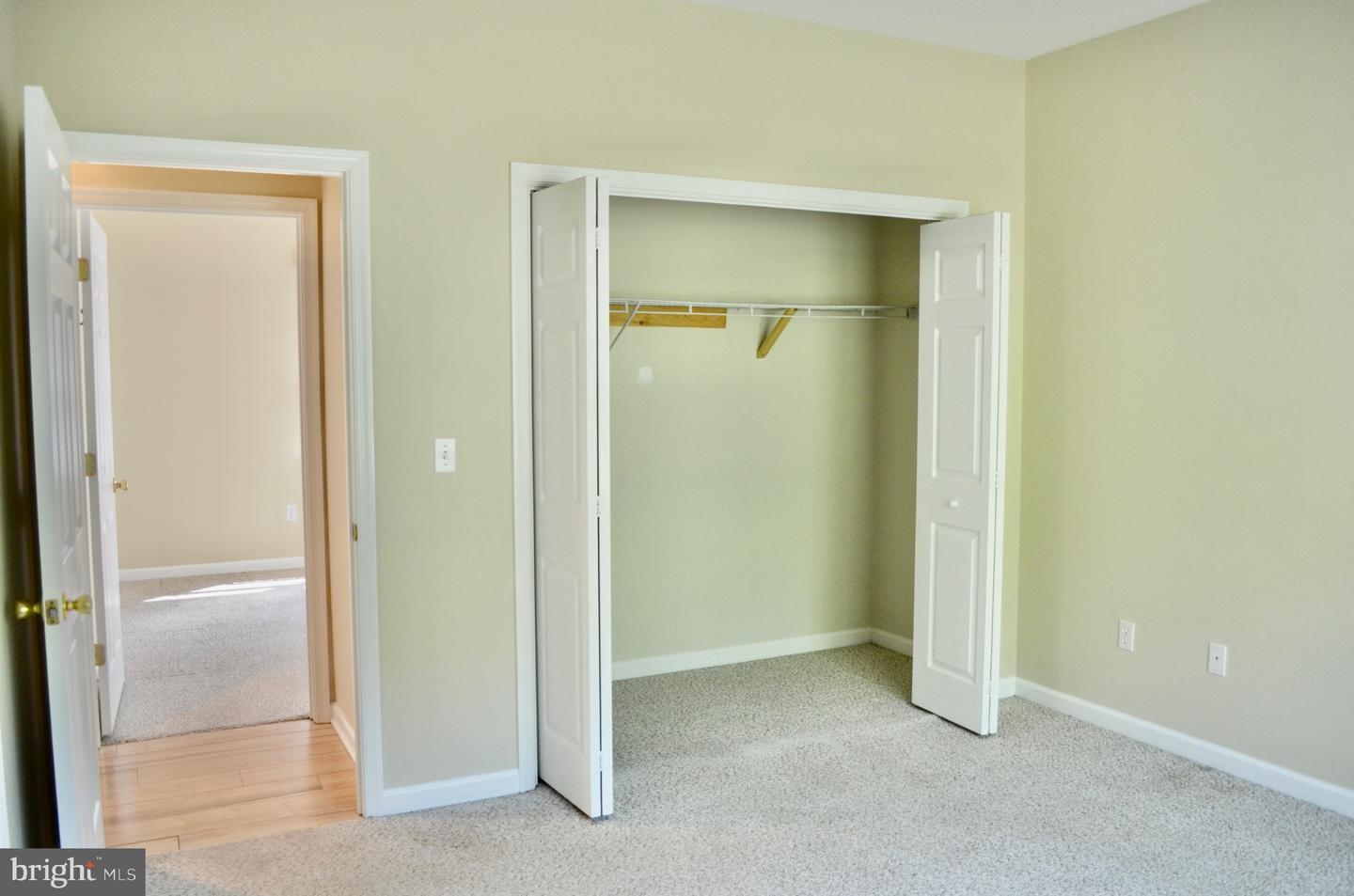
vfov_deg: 47.7
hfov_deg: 67.5
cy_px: 448
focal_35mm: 27
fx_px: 1013
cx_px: 677
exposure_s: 1/60
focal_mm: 18
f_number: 4
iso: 500
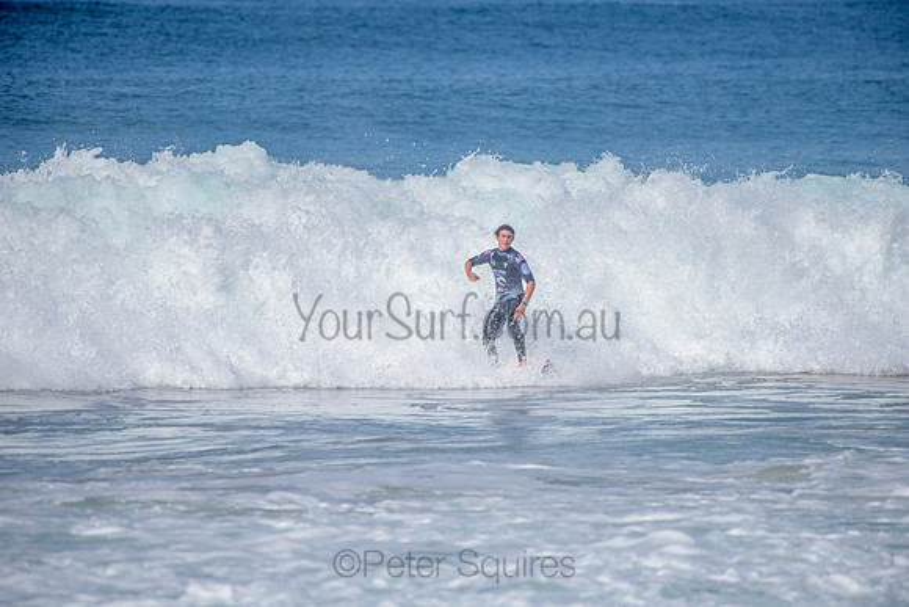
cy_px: 304
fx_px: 12627
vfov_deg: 2.8
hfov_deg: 4.1
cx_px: 454
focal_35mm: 500
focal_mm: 500
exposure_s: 1/2000
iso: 160
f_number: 5.6
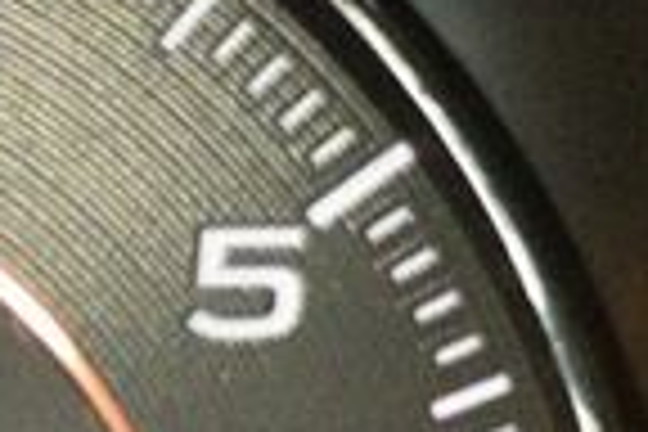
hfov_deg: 6.2
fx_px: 5742
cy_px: -32
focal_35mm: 319
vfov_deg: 4.3
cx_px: 1422
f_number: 5.6
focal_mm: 48
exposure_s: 1/40
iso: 12800
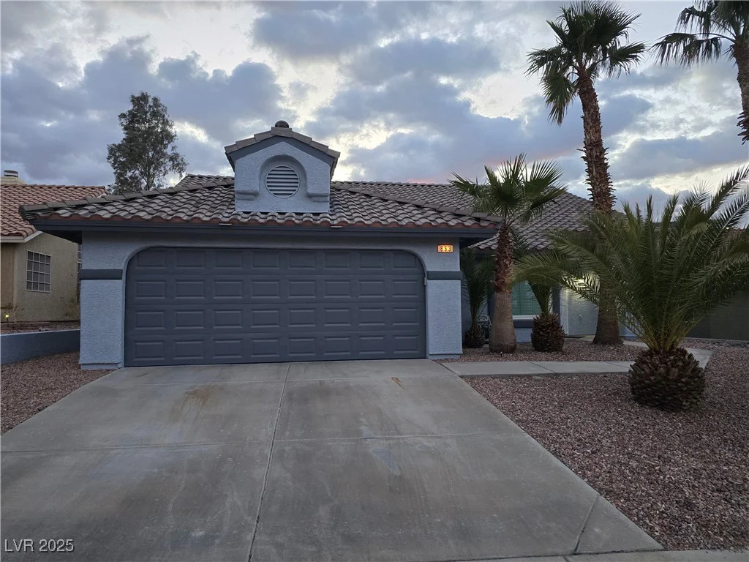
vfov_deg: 58.9
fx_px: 498
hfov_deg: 73.9
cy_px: 281
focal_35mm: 23
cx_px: 374
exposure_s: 1/120
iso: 640
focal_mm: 6.3
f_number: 1.7
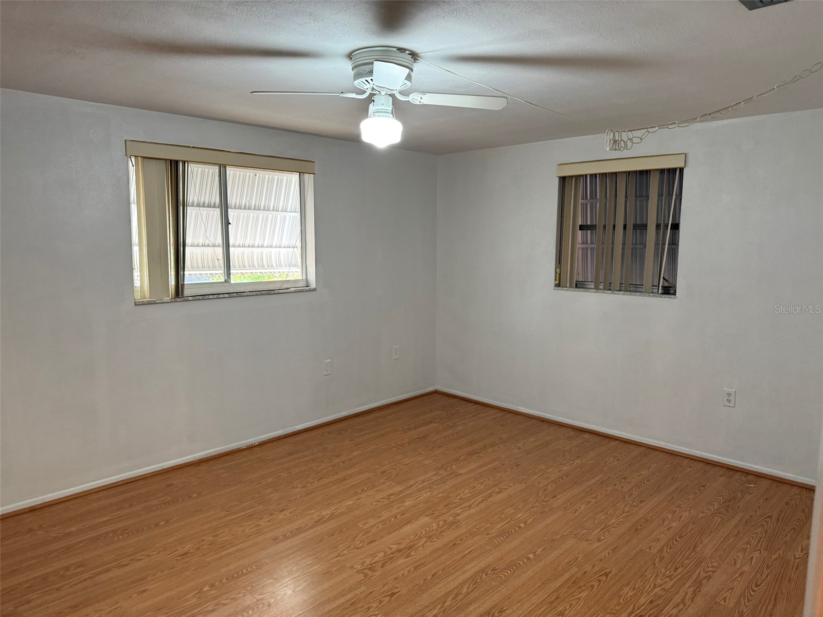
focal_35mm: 24
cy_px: 308
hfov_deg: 71.6
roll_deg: -0.6
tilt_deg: -6.2
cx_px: 412
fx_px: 571
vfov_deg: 56.8
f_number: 1.78
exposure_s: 1/60
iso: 250
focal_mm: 6.76
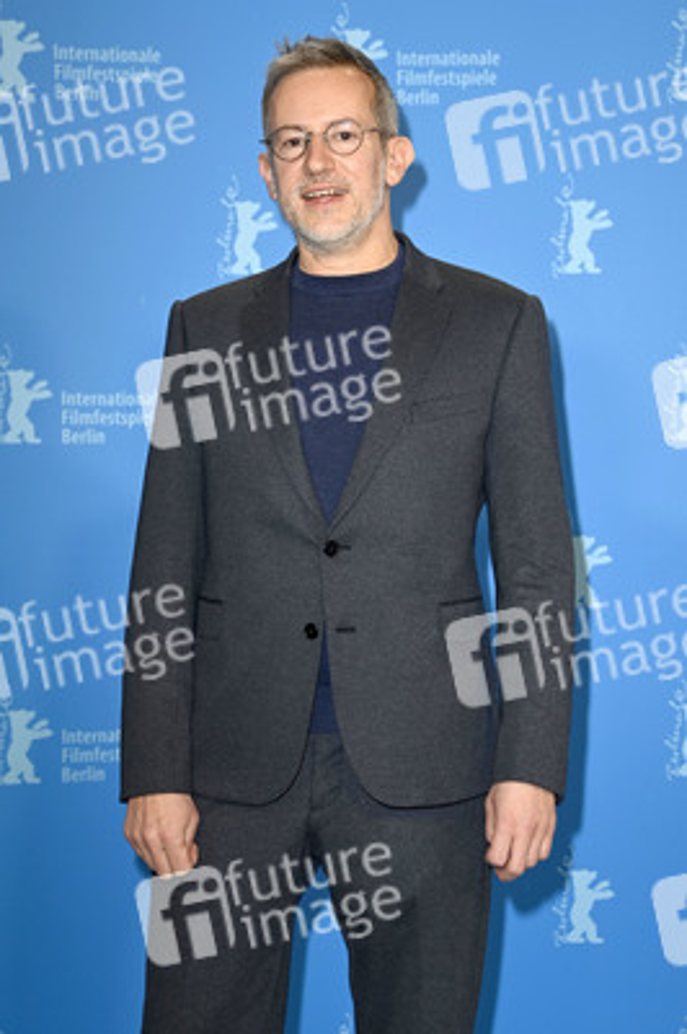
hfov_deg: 20.0
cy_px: 517
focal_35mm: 68
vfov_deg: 29.7
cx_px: 344
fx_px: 1950
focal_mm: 68
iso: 800
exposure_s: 1/200
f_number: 5
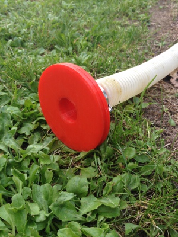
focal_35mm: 35
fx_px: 240
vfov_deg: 52.6
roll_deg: +4.1
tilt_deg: -40.0
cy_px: 118
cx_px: 89
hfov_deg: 40.7
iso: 64
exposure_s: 1/40
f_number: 2.4
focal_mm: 4.28
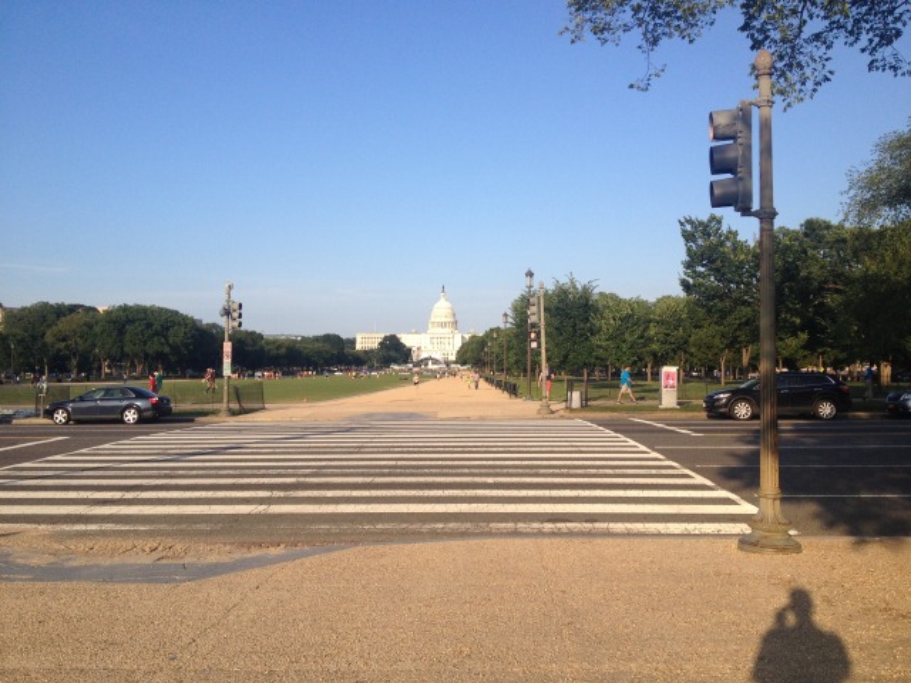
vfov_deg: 40.7
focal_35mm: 35
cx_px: 456
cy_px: 342
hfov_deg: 52.6
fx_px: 921
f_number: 2.4
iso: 50
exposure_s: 1/1416
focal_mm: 4.28
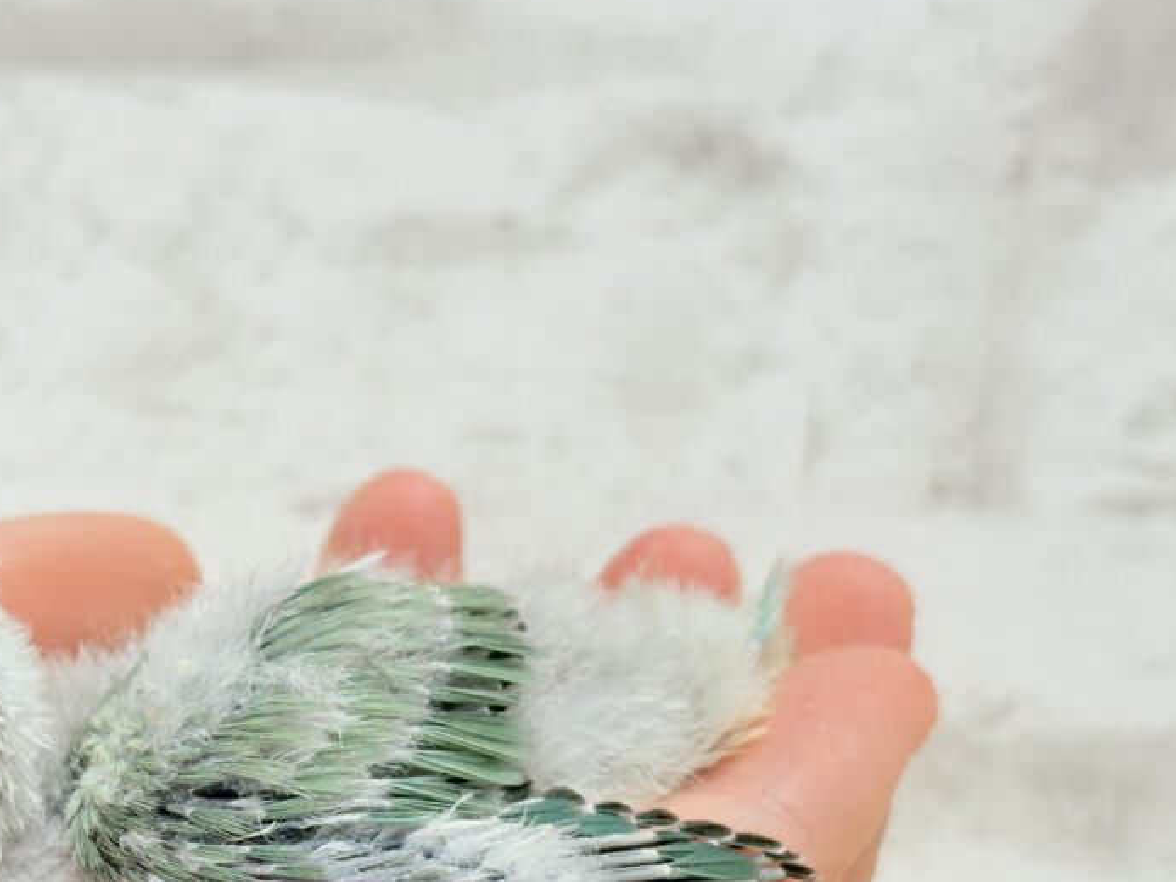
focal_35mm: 90
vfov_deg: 16.3
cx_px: 314
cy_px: 738
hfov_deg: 21.6
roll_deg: -0.8
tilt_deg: -7.1
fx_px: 3058
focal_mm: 5.96
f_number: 1.6
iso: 80
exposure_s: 1/100
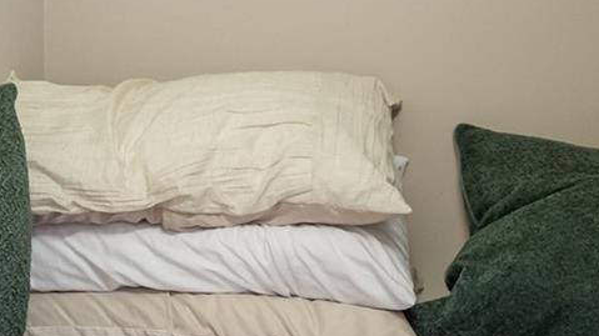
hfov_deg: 36.9
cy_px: 180
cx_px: 213
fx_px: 889
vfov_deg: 21.4
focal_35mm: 56
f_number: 6.7
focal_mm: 16
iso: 2500
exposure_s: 1/30
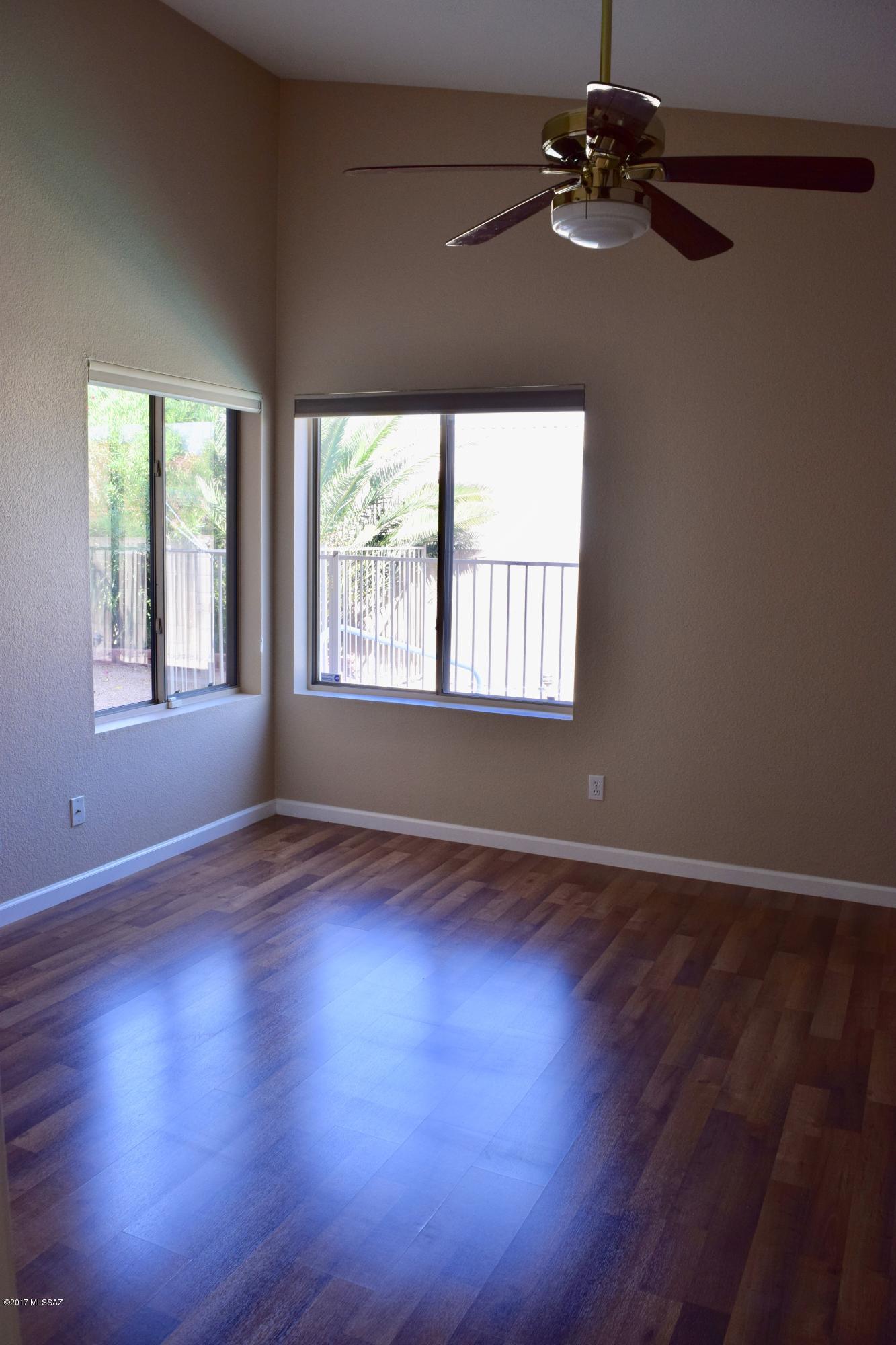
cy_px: 672
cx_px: 448
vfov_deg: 67.4
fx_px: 1008
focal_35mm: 27
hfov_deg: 47.9
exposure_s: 1/100
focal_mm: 18
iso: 400
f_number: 9
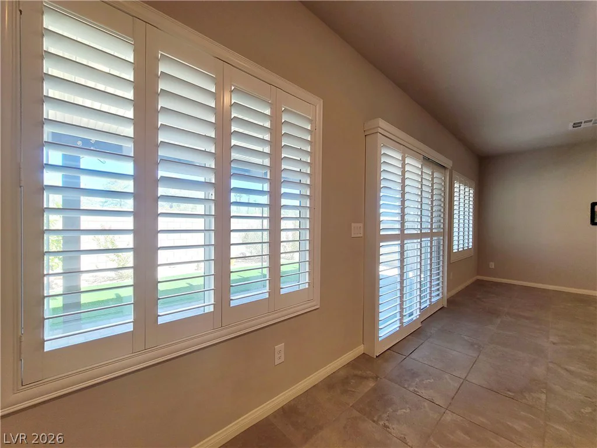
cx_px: 298
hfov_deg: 106.2
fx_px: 224
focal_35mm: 13
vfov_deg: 89.9
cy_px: 224
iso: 100
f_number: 2.2
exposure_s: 1/120
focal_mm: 2.2
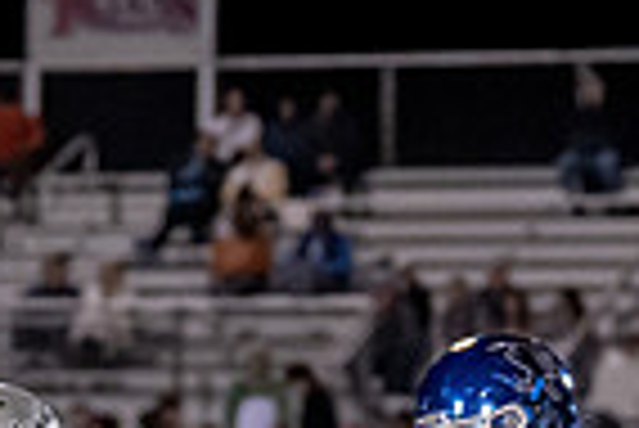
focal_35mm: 497
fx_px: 8831
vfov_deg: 2.8
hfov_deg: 4.1
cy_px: 789
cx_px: -75
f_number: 2.8
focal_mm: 84
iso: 4000
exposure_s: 1/1000
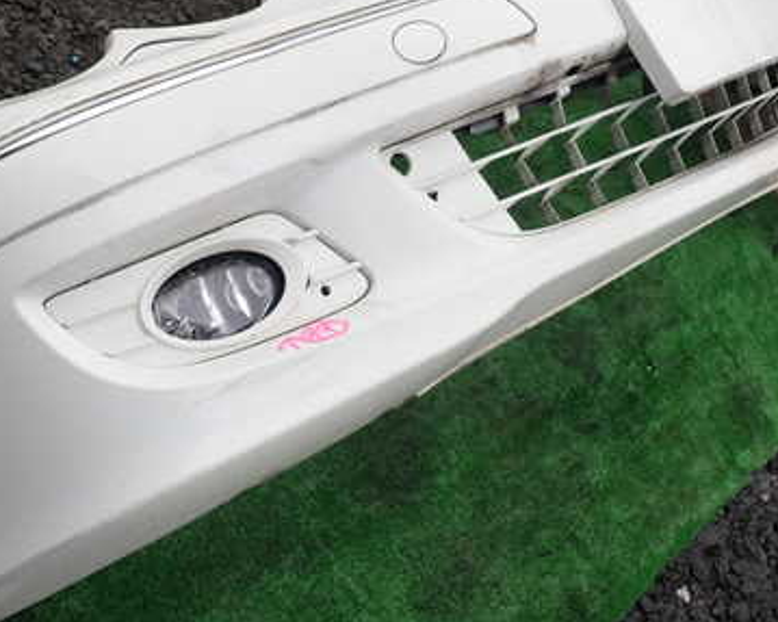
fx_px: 1128
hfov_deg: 37.6
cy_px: 212
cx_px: 256
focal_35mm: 49
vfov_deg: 30.6
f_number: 3.2
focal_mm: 5.4
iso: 100
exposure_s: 1/160
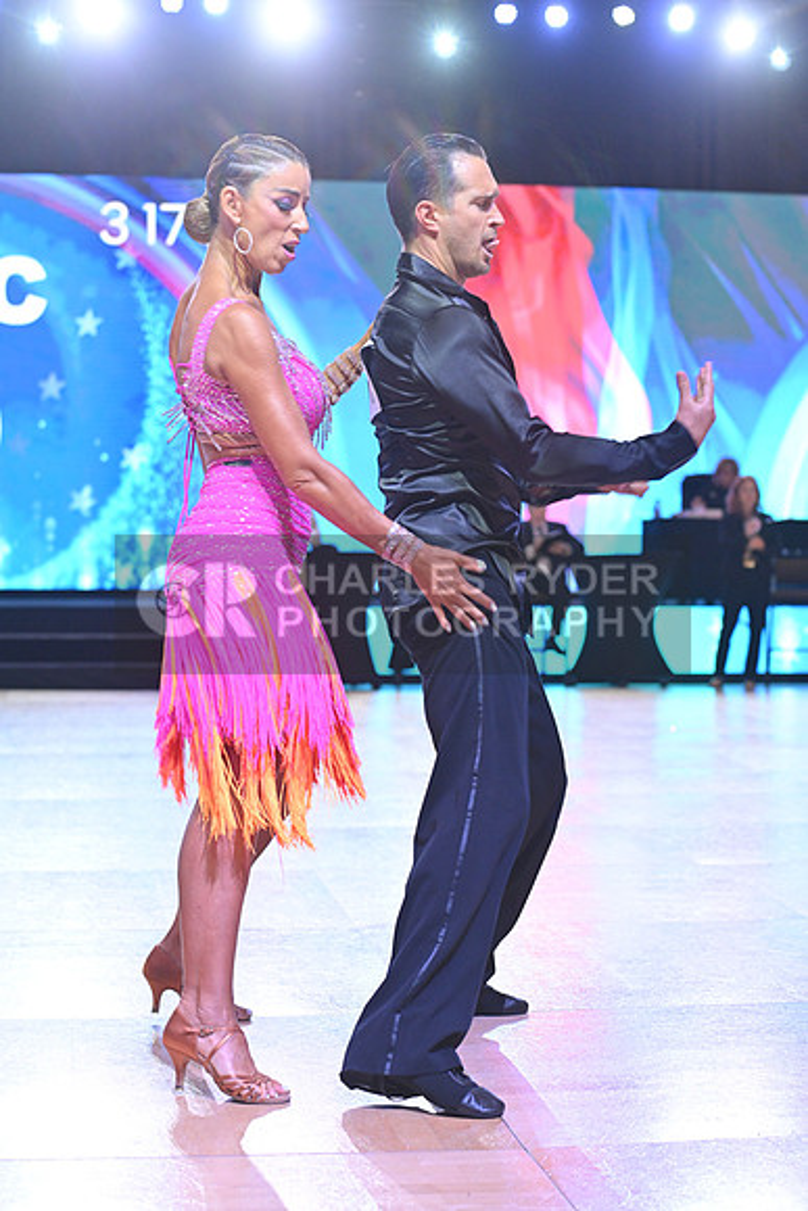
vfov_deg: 28.8
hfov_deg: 19.5
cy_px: 606
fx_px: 2355
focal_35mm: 70
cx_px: 404
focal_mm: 70
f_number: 4
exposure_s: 1/250
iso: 2000
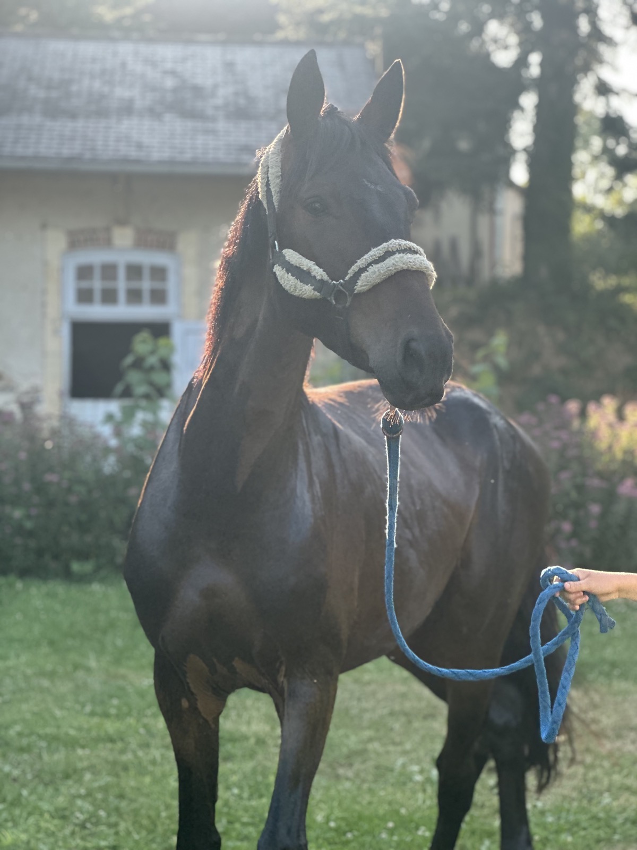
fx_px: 1889
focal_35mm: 77
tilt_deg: +0.6
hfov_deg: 19.1
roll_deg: -0.7
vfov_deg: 25.3
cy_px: 425
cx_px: 318
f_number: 2.8
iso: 64
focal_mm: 9
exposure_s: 1/121
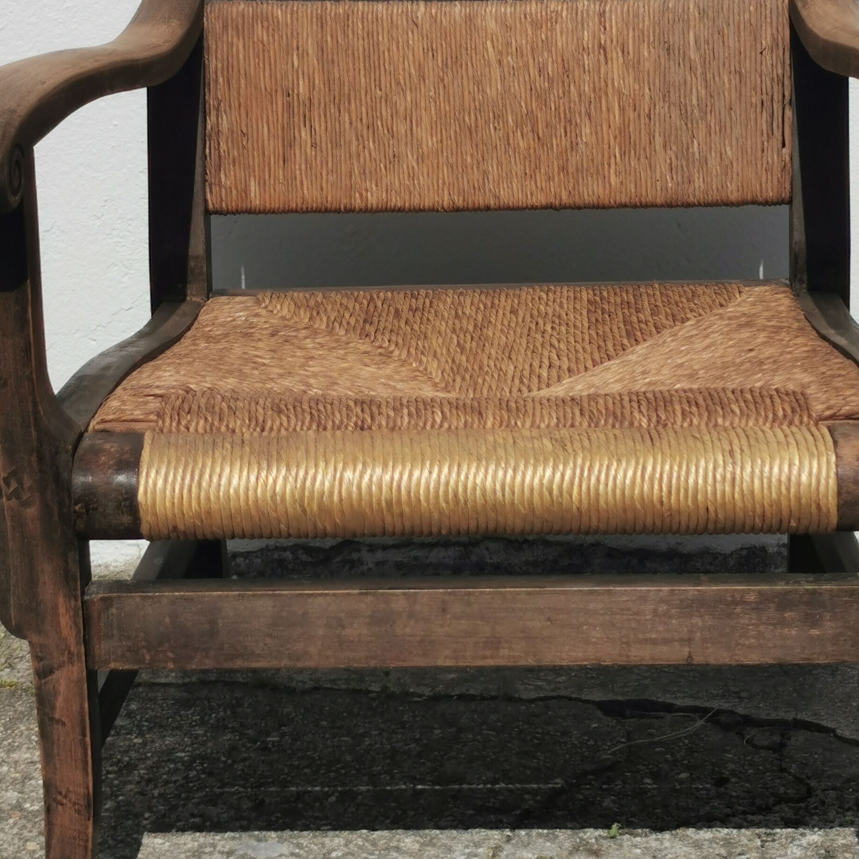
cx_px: 476
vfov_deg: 17.9
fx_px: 2723
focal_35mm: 97
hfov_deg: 17.9
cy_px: 320
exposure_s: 1/8850
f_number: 1.6
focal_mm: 5.56
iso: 50
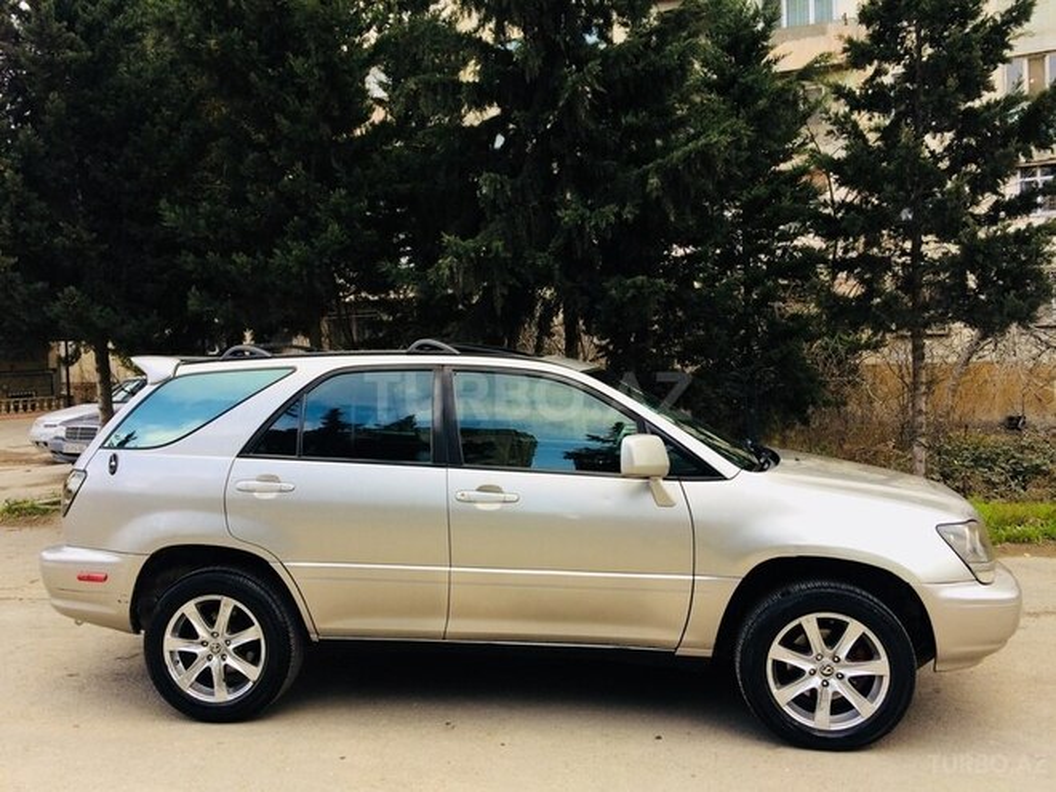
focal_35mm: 29
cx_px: 528
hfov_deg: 61.7
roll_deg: +2.5
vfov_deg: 48.2
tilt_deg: -3.8
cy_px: 396
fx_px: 885
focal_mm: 4.15
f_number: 2.2
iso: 32
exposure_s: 1/126
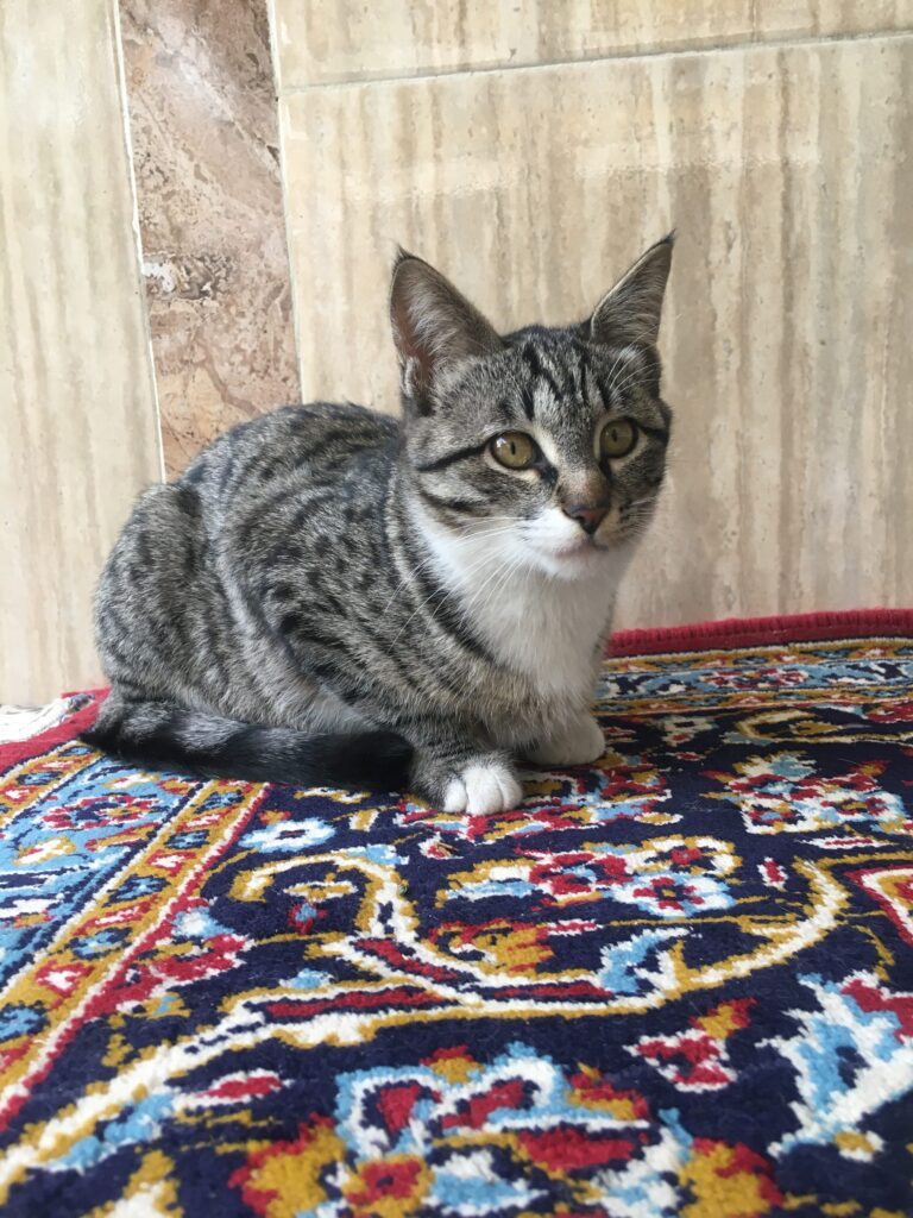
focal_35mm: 29
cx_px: 456
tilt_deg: -8.4
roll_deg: +2.3
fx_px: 1020
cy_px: 609
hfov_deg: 48.2
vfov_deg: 61.7
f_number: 2.2
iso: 32
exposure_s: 1/33
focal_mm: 4.15
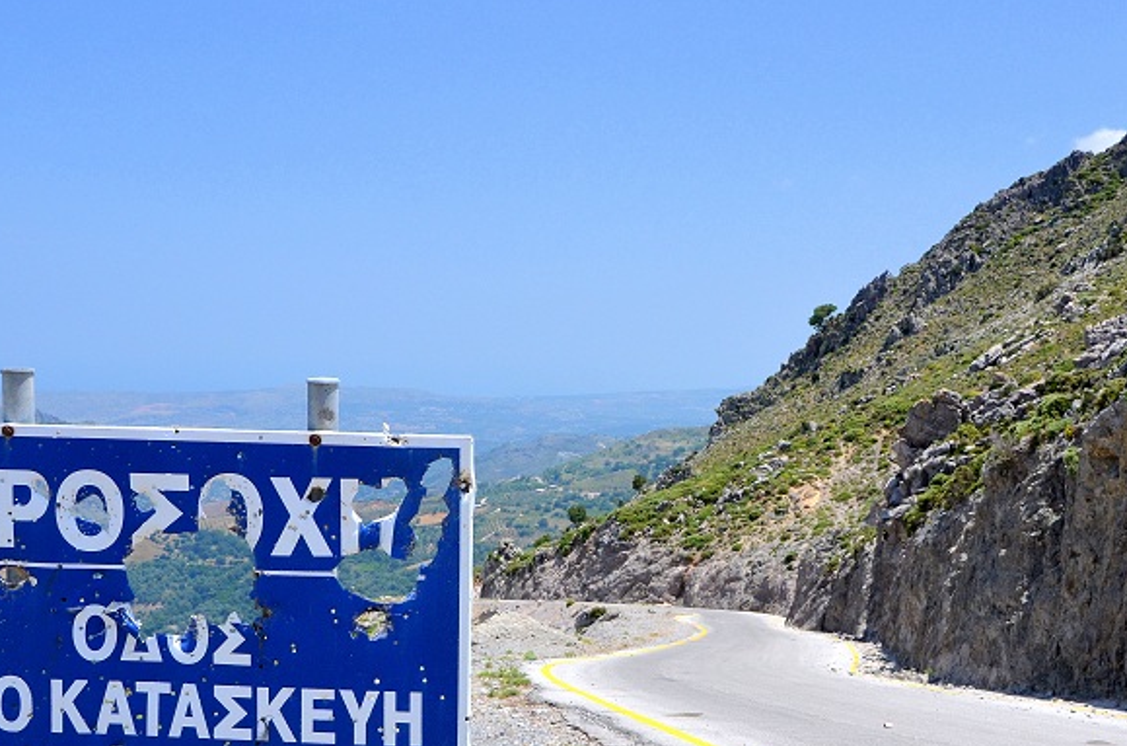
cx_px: 621
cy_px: 543
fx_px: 2186
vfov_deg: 19.2
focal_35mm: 70
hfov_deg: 28.9
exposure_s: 1/320
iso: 400
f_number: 9
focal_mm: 30
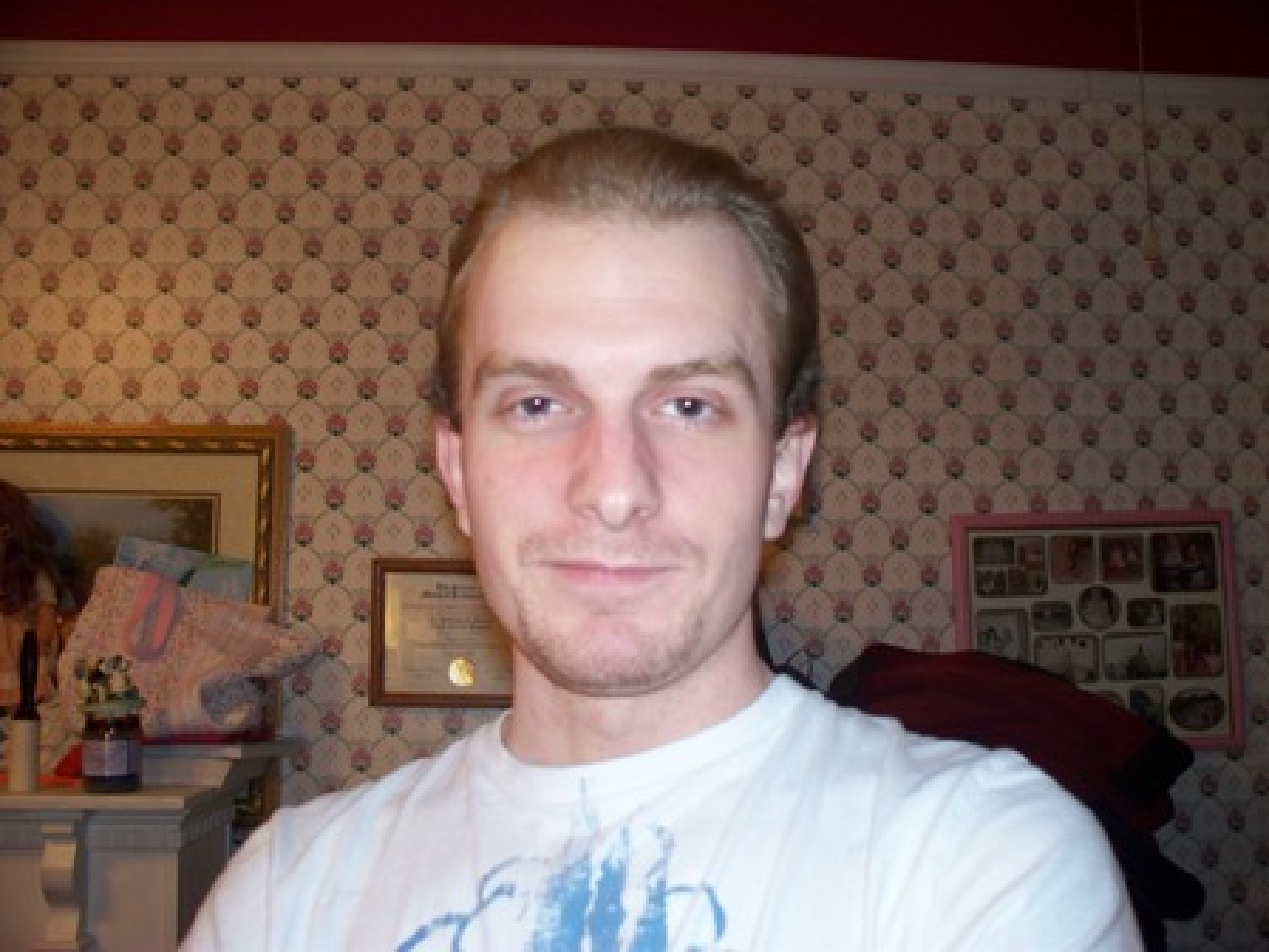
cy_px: 476
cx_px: 634
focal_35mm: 36
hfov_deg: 51.4
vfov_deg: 39.7
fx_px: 1320
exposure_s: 1/30
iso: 200
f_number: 2.8
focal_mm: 7.54
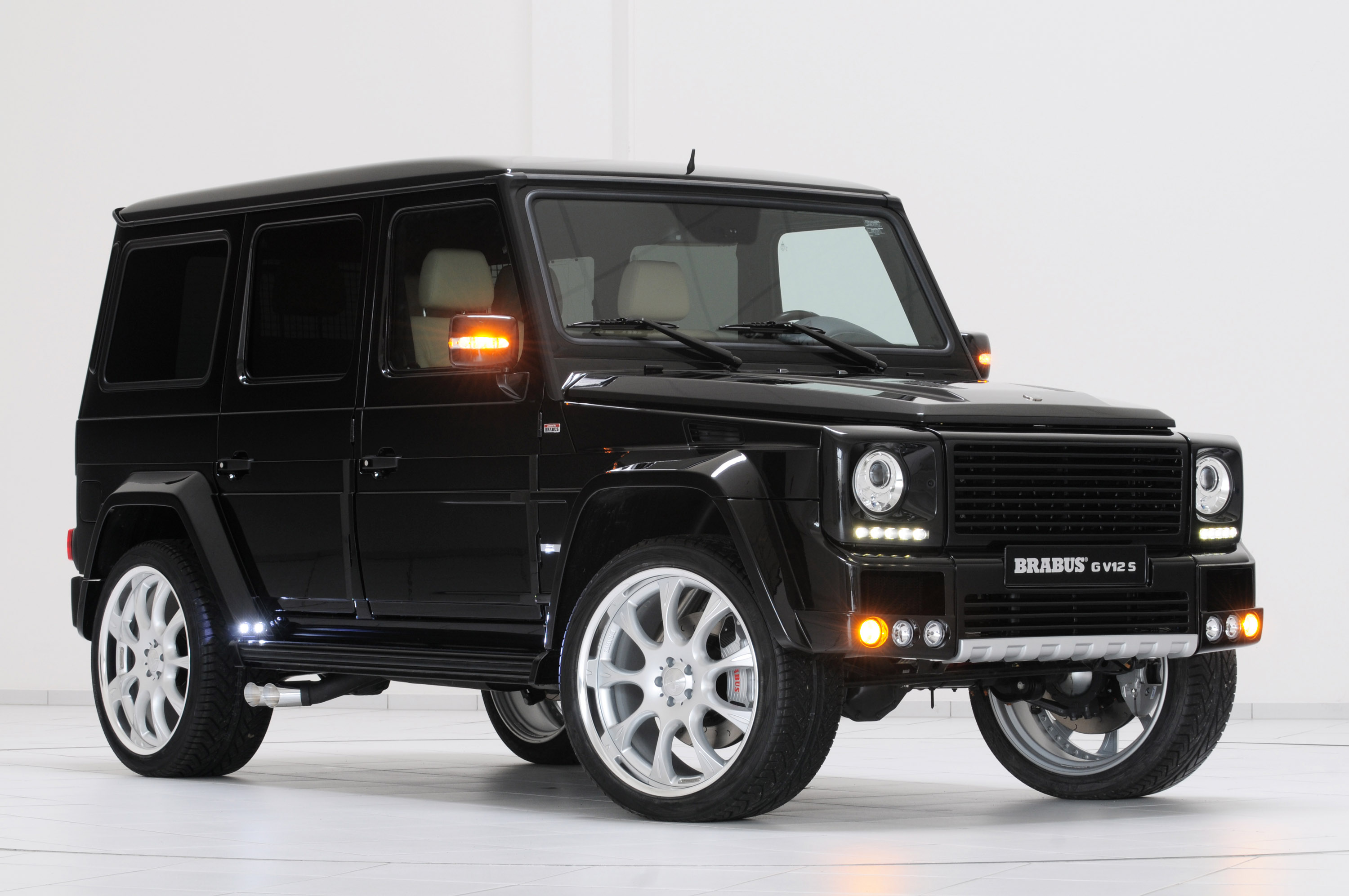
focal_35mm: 105
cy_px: 448
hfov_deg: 19.5
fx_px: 3930
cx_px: 674
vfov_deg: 13.0
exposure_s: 2
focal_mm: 70
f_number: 10
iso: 200
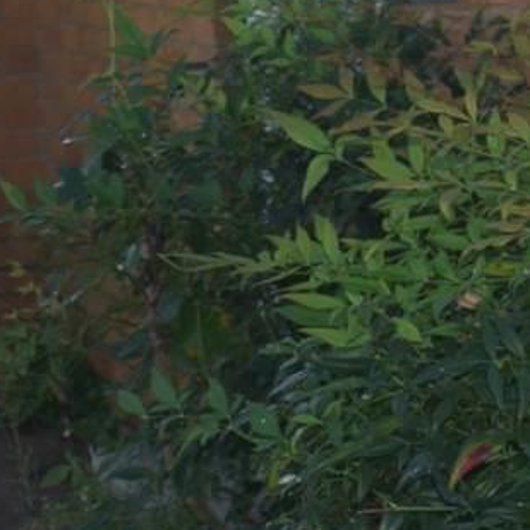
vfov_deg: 7.7
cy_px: 141
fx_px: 3949
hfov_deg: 7.3
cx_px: -599
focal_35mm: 228
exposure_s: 1/200
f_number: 4.5
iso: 100
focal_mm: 18
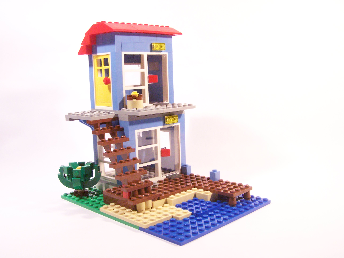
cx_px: 172
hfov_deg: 49.0
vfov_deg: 37.7
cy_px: 129
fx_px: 378
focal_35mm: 38
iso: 400
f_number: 3.6
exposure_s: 1/30
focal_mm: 6.3
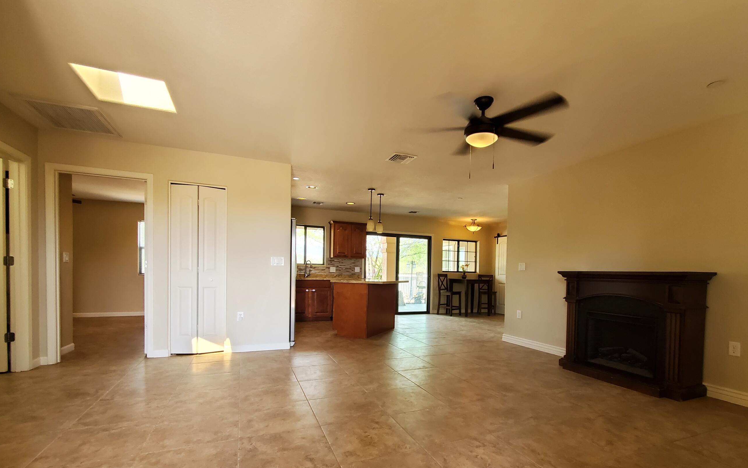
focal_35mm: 16
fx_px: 326
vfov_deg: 70.5
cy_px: 283
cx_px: 389
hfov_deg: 97.8
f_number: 2.2
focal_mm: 1.8
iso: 200
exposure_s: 1/60
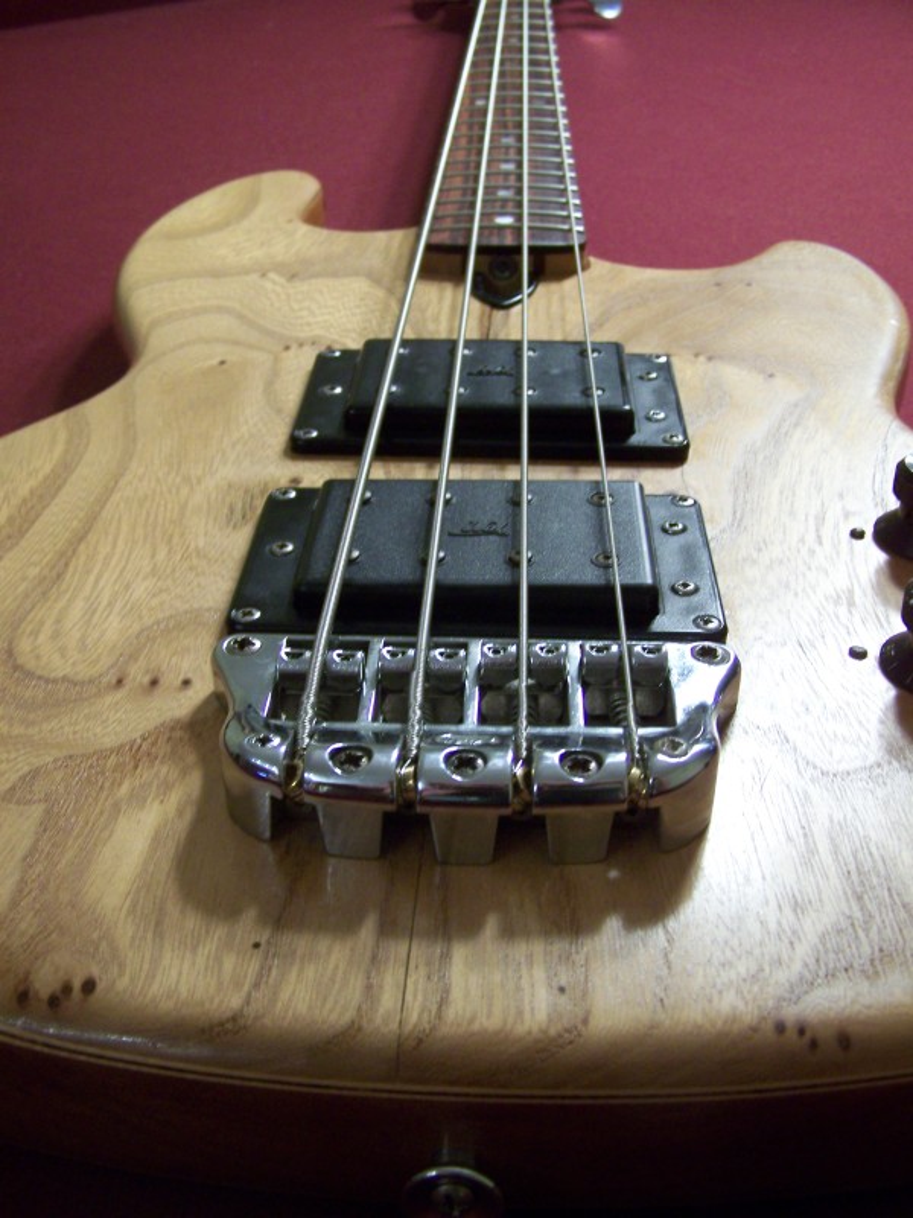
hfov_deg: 37.7
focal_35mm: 38
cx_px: 456
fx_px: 1336
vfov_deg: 49.0
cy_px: 609
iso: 160
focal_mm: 6.3
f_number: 2.8
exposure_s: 1/10
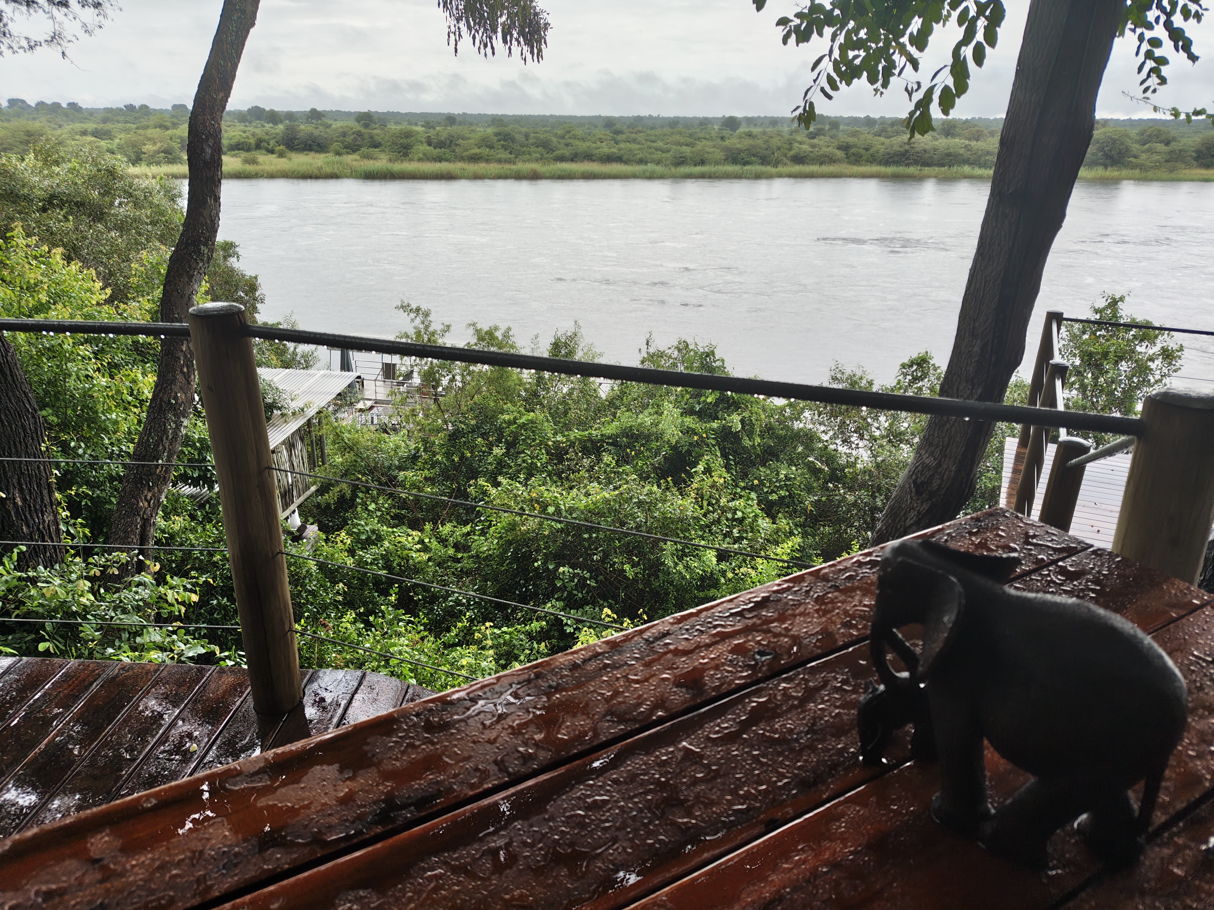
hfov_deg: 71.6
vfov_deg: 56.8
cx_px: 607
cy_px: 455
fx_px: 842
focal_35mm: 24
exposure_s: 1/100
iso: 59
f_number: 1.88
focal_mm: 5.56
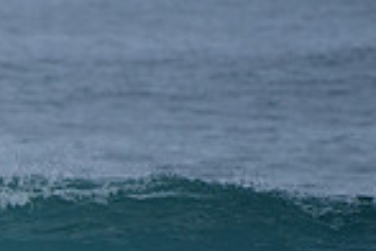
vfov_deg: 0.7
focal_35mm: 1976
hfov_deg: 1.0
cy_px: 370
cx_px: -258
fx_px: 20637
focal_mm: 500
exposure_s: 1/2000
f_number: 5.6
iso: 250
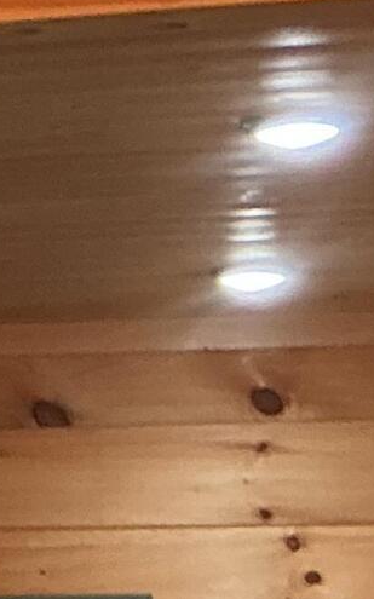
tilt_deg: +7.4
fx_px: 2938
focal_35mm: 180
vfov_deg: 11.6
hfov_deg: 6.3
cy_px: 448
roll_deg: +1.2
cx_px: -951
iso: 100
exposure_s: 1/60
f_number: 1.8
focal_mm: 3
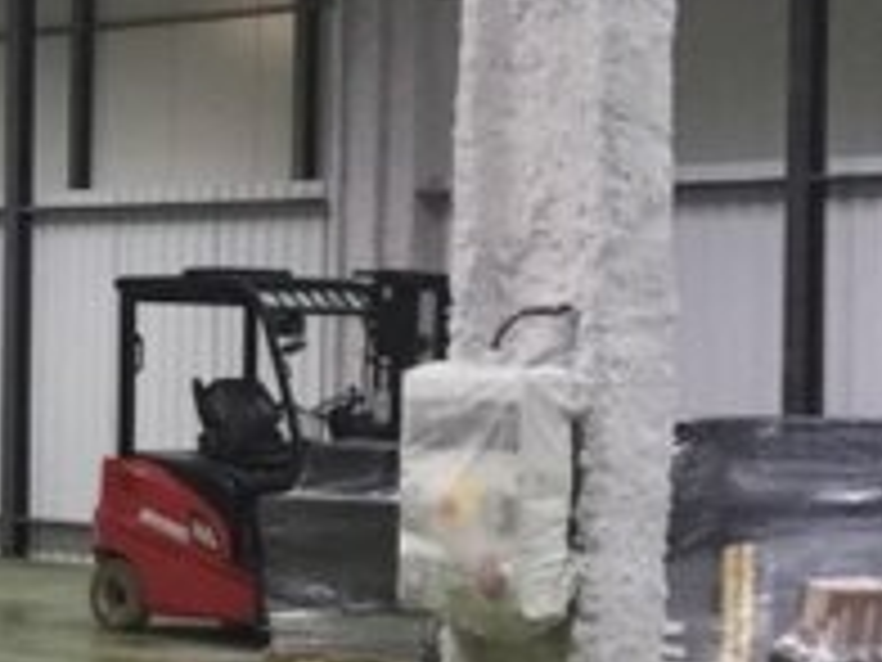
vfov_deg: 10.4
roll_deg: -1.8
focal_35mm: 142
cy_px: 347
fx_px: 3618
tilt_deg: +0.7
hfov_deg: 12.0
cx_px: -1026
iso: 80
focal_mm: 4.15
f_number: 2.2
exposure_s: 1/33
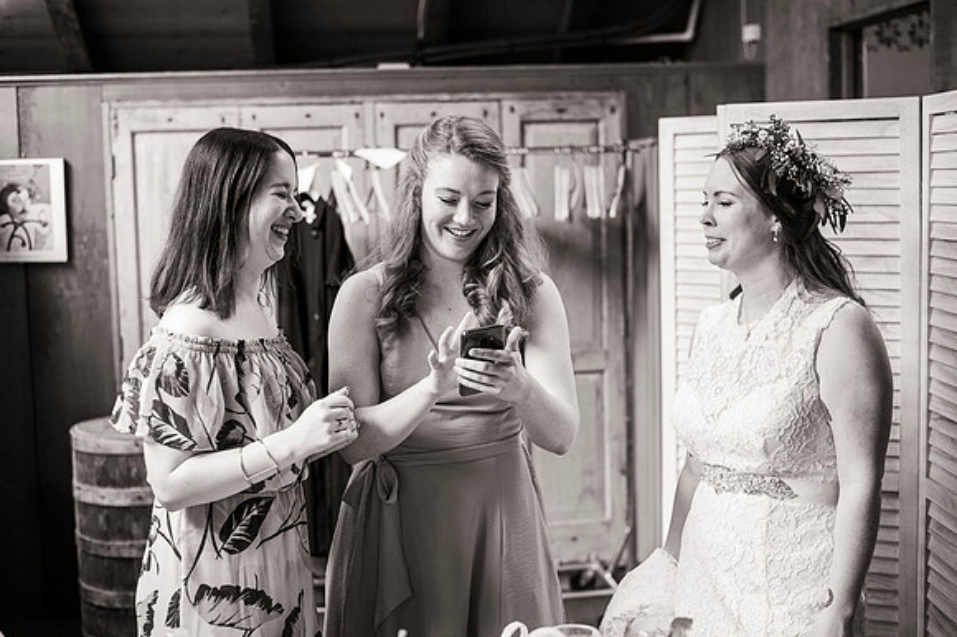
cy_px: 318
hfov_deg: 39.6
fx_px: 1328
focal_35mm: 50
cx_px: 478
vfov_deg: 27.0
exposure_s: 1/250
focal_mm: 50
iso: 1600
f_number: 2.8
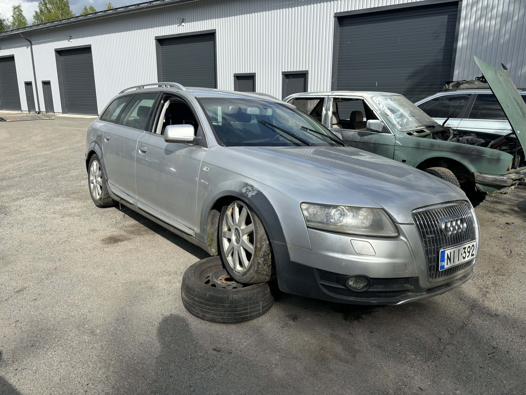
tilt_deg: -14.6
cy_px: 198
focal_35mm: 26
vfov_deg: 53.1
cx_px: 263
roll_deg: -1.3
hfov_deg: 67.3
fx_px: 395
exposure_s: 1/2398
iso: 50
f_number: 1.6
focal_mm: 5.96
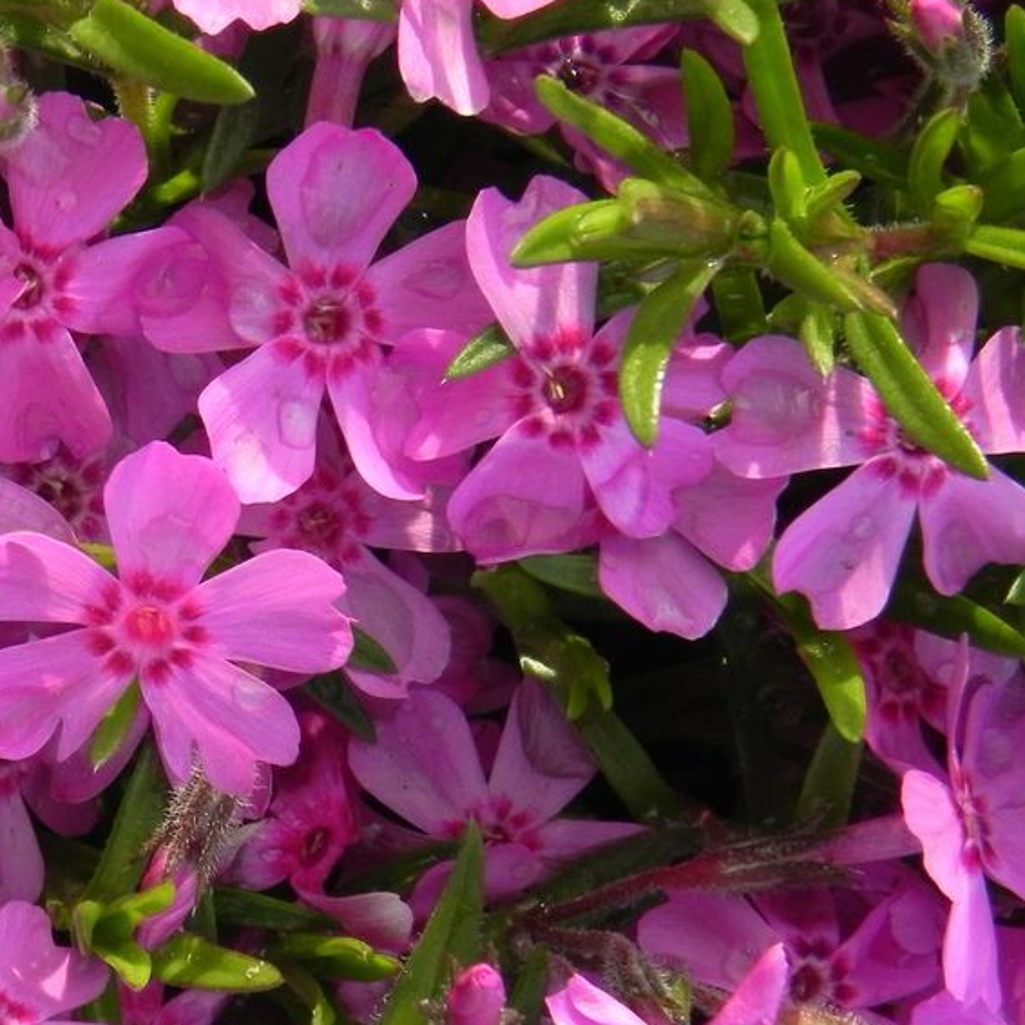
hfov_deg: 13.9
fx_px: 4188
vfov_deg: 13.9
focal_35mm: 125
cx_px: 162
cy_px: 326
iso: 200
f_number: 8
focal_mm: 13.4
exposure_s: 1/160
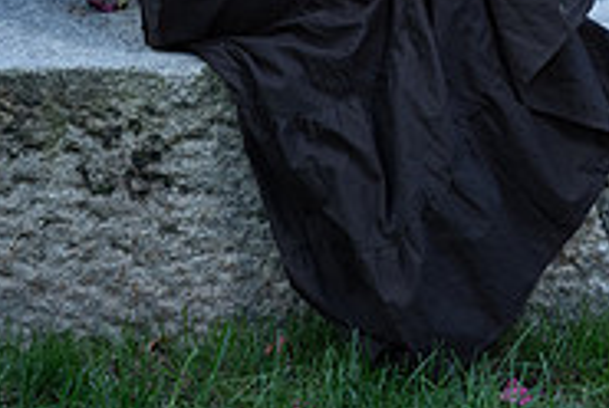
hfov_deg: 15.2
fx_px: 2237
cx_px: 640
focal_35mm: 132
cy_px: -155
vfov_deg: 10.2
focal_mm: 36
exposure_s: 1/250
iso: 400
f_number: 5.6
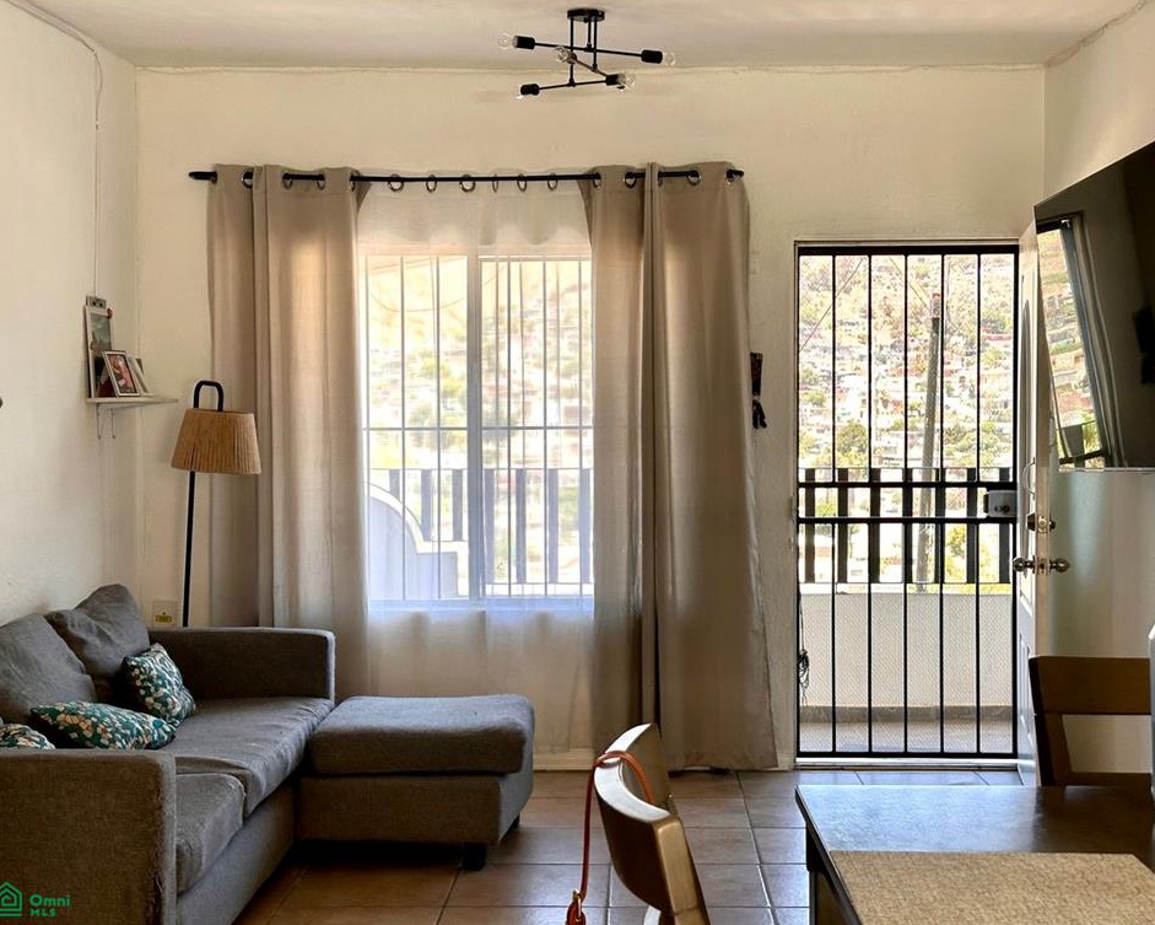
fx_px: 1744
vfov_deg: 29.7
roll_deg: -0.2
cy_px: 457
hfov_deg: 36.6
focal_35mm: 51
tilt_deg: -1.3
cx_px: 606
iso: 64
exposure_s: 1/121
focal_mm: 6.86
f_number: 1.78
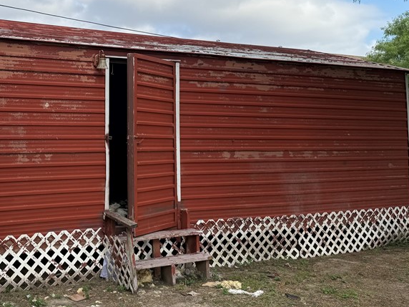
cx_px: 114
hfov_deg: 42.8
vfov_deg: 33.4
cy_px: 111
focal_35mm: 43
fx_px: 508
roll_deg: +0.0
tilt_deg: +4.8
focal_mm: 6.76
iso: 80
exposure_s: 1/2299
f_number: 1.78
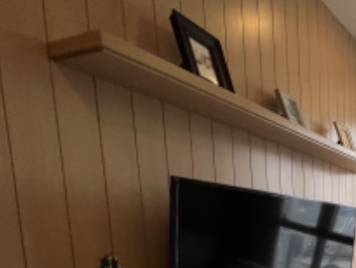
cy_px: 279
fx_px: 329
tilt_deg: -5.9
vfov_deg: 38.3
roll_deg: +3.6
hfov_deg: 42.5
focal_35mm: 32
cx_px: 404
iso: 64
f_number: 1.8
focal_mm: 1.57
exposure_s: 1/121
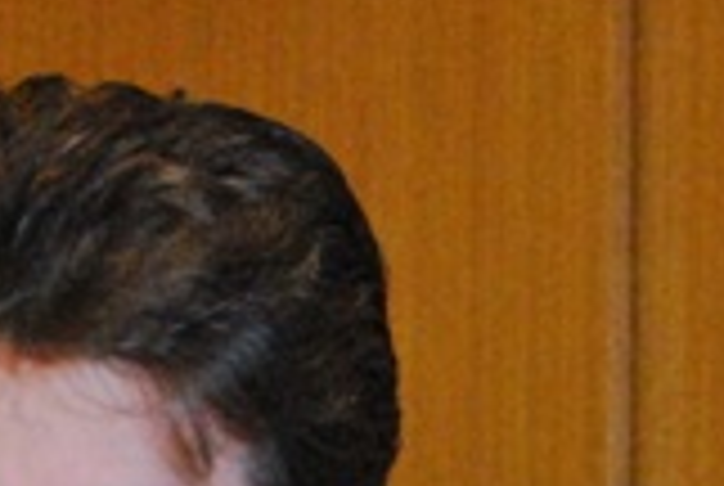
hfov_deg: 5.3
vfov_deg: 3.5
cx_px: 823
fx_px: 7817
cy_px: 666
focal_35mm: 388
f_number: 5.6
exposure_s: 1/30
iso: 1600
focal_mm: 52
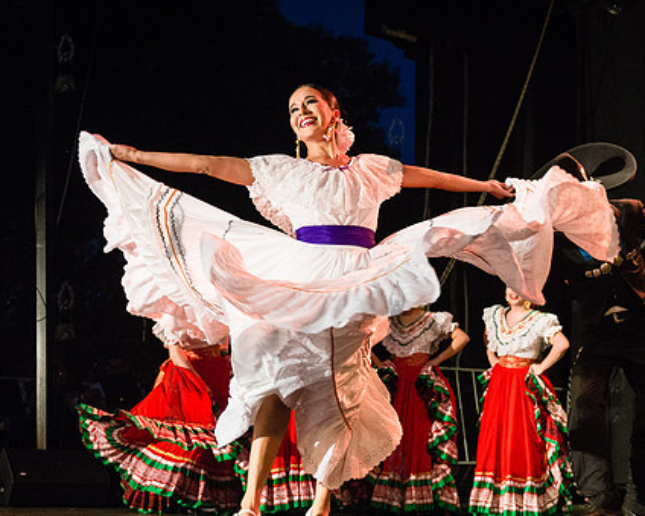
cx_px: 454
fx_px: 1145
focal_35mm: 60
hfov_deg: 31.1
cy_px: 296
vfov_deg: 25.4
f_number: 2.8
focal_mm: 36
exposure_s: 1/500
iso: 4000
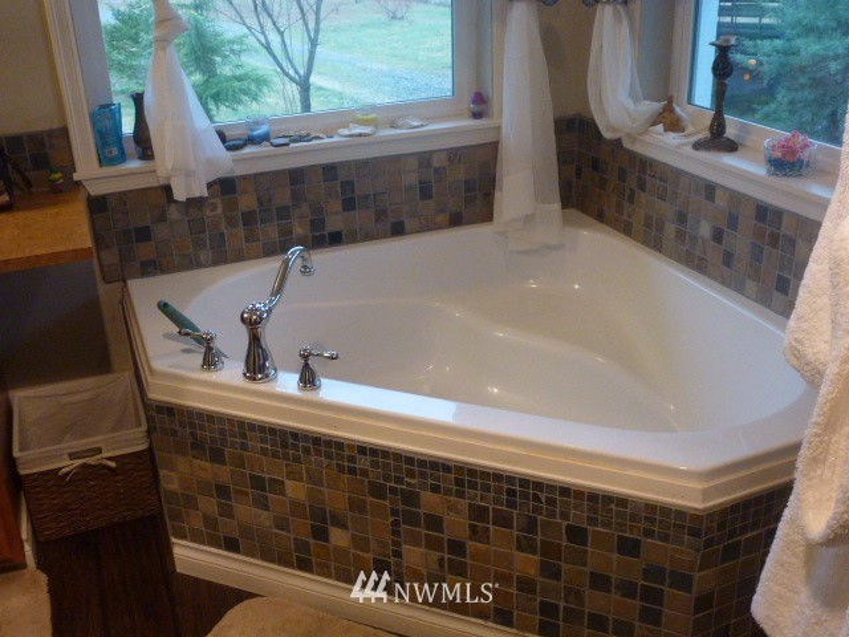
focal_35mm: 36
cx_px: 424
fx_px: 883
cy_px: 318
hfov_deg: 51.4
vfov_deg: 39.7
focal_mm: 6.4
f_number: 3.7
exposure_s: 1/40
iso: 400
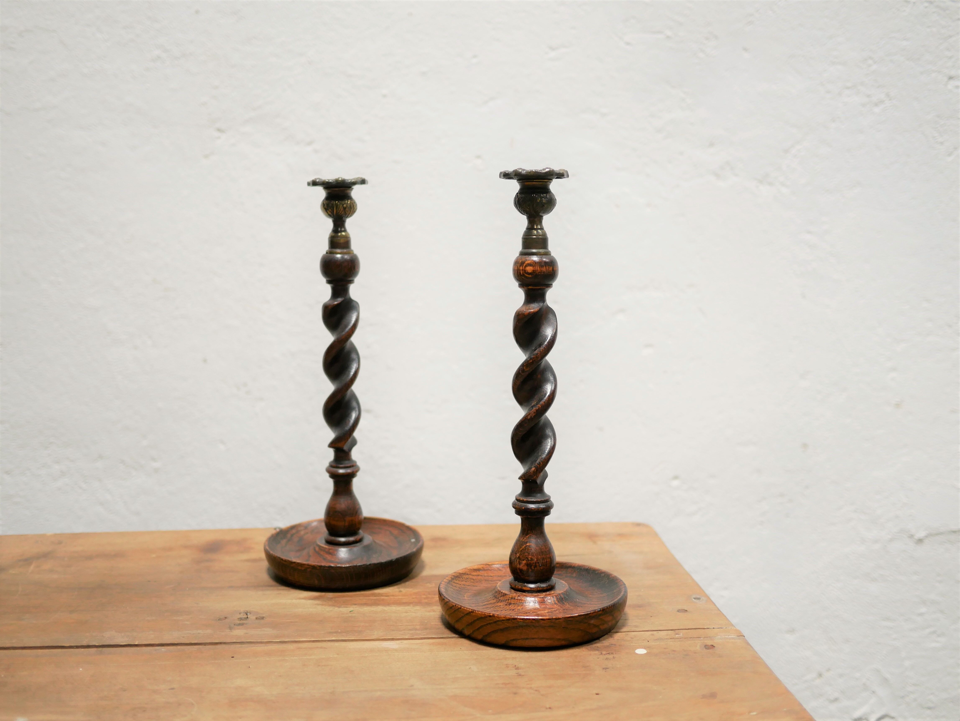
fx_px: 1110
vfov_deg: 36.0
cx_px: 480
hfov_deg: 46.8
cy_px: 360
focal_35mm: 40
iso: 500
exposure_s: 1/60
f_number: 1.7
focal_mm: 20
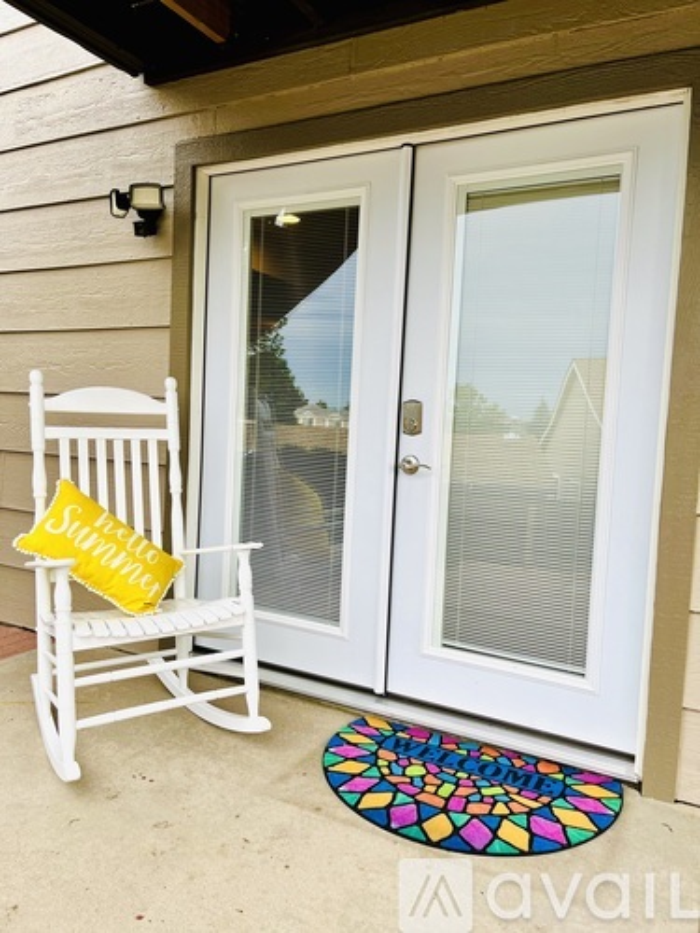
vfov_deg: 67.3
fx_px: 701
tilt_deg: -2.6
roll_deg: -2.8
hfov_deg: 53.1
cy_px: 466
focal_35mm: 26
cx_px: 350
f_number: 1.6
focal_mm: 5.1
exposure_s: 1/422
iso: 50
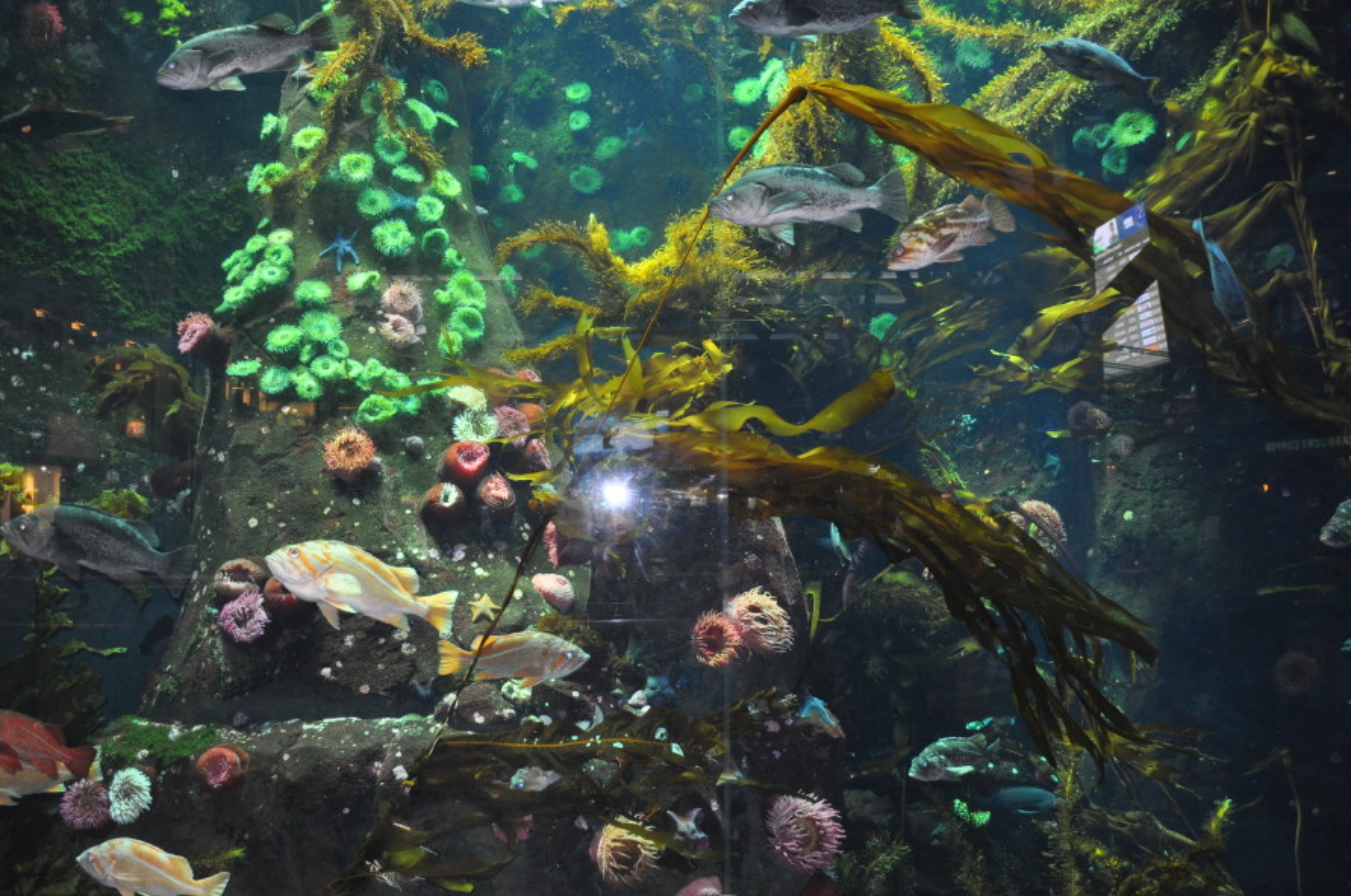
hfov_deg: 60.2
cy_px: 431
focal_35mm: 31
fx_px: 1162
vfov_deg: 42.2
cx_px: 603
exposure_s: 1/60
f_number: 3.5
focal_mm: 18
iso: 800
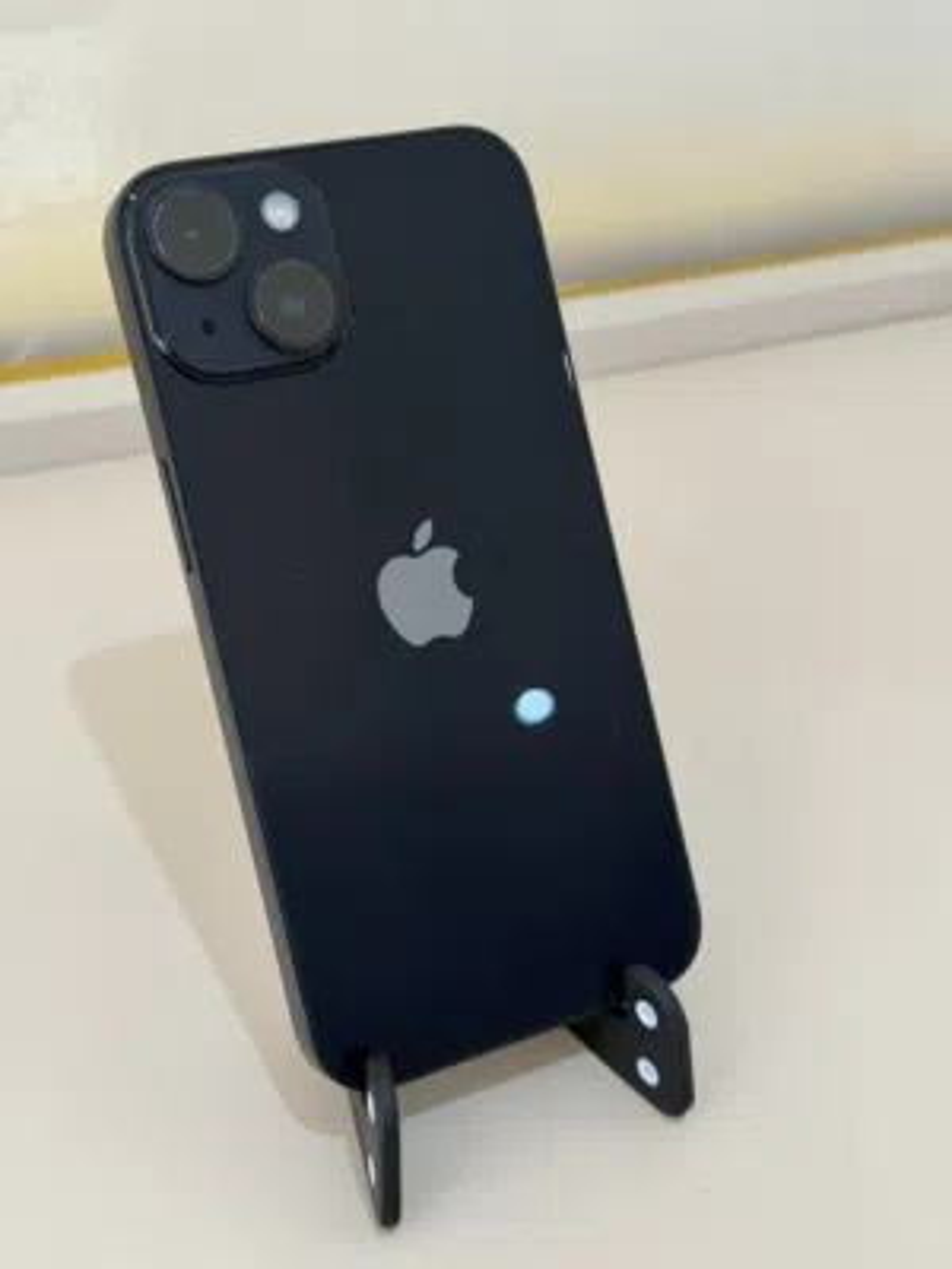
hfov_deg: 30.3
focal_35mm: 48
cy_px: 634
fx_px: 1760
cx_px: 476
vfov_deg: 39.7
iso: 80
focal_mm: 6.76
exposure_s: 1/50
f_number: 1.78
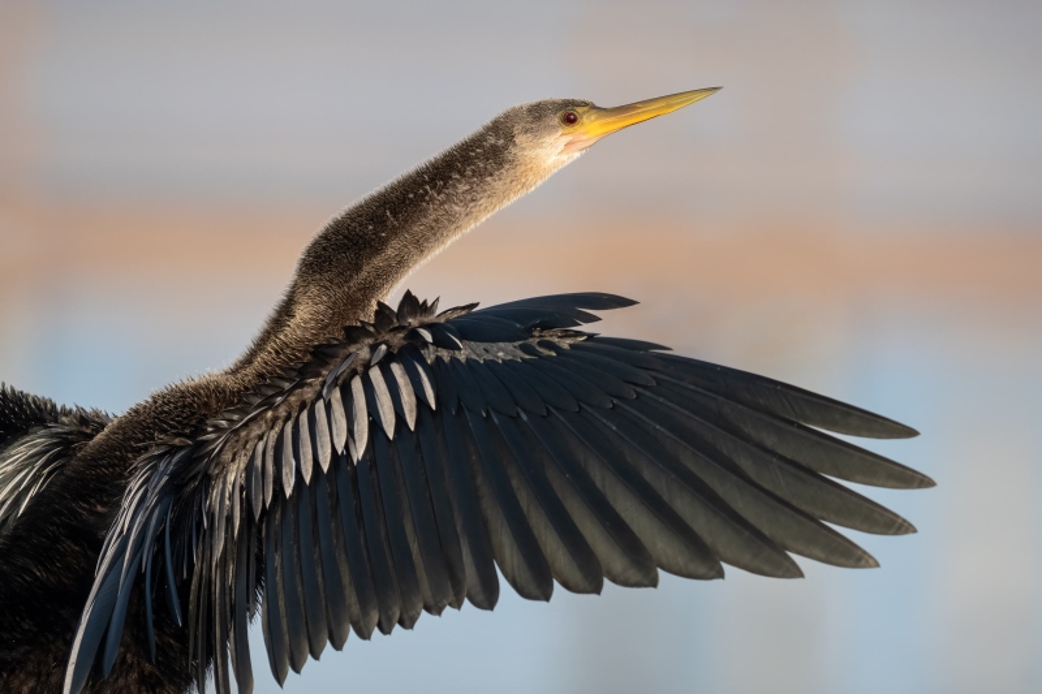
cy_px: 347
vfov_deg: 1.1
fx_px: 34724
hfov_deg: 1.7
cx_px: 521
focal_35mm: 1200
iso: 2500
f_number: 8
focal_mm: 800
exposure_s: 1/2500
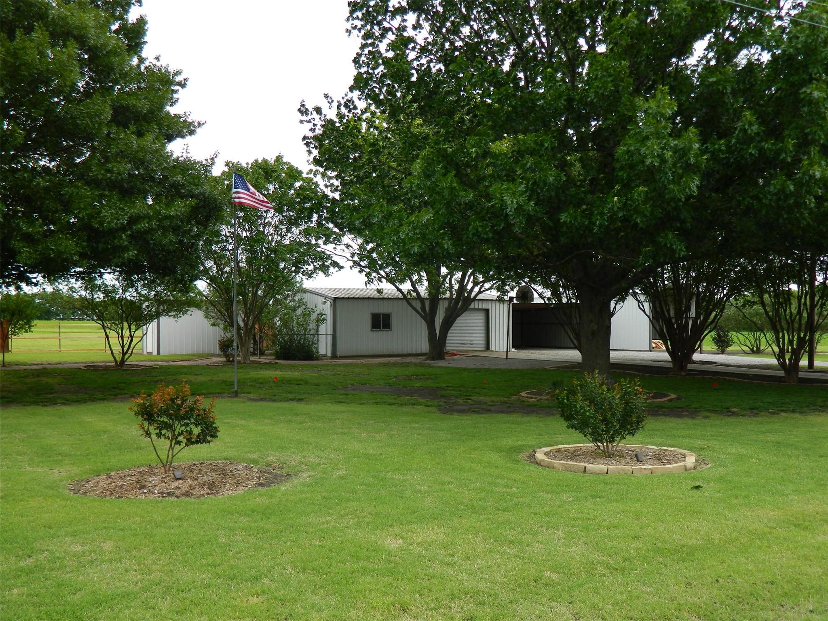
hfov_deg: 52.6
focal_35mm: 35
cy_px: 310
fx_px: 837
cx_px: 414
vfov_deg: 40.7
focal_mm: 6.2
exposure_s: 1/200
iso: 80
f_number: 3.3
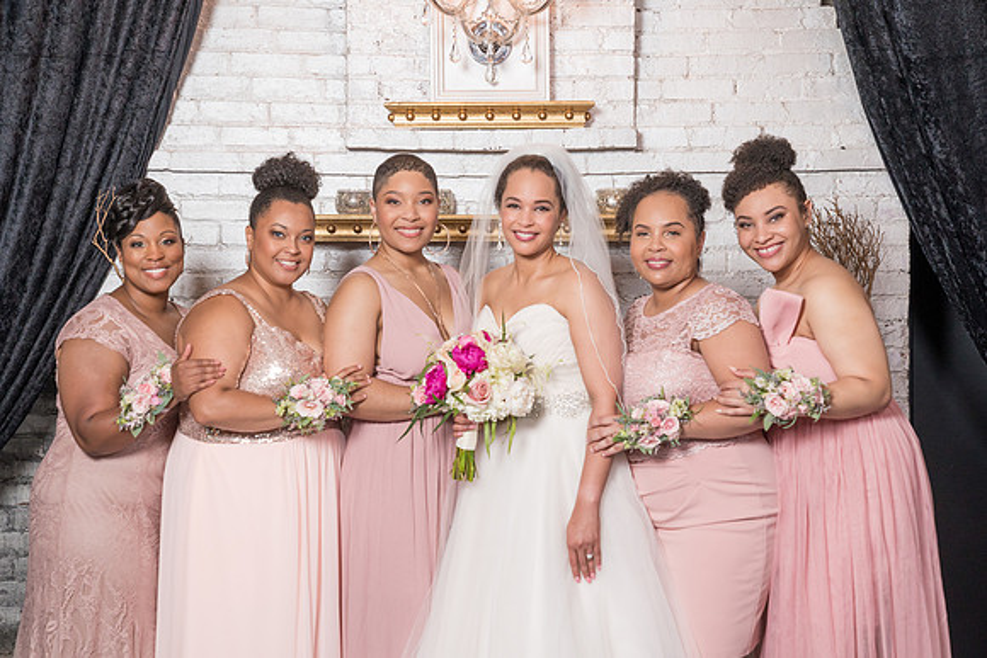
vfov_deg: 19.4
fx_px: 1923
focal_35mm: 70
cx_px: 494
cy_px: 329
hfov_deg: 28.8
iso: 1250
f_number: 5.6
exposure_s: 1/200
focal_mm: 70
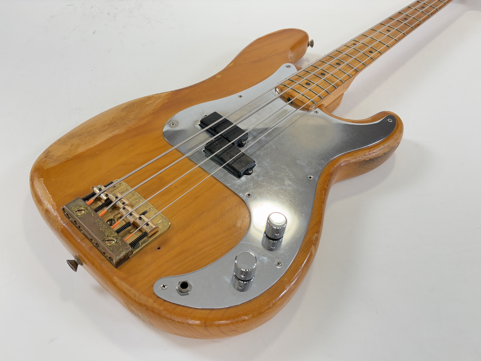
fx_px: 375
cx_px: 239
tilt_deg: -48.8
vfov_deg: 51.3
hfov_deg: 65.3
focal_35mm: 27
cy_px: 187
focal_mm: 5.96
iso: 125
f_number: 1.6
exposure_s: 1/50
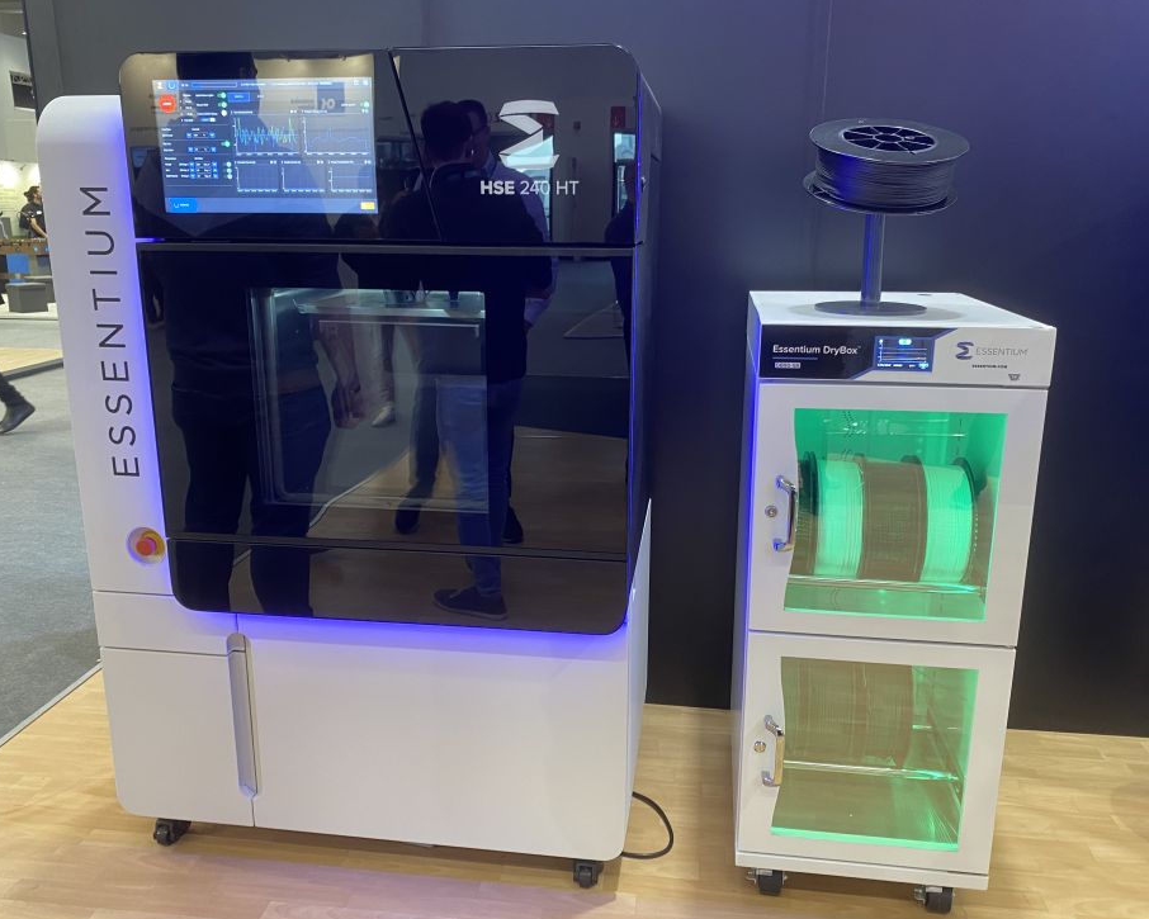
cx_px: 567
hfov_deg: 62.2
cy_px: 470
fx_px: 952
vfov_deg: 51.5
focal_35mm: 28
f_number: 1.8
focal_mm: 4.25
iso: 200
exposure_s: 1/50
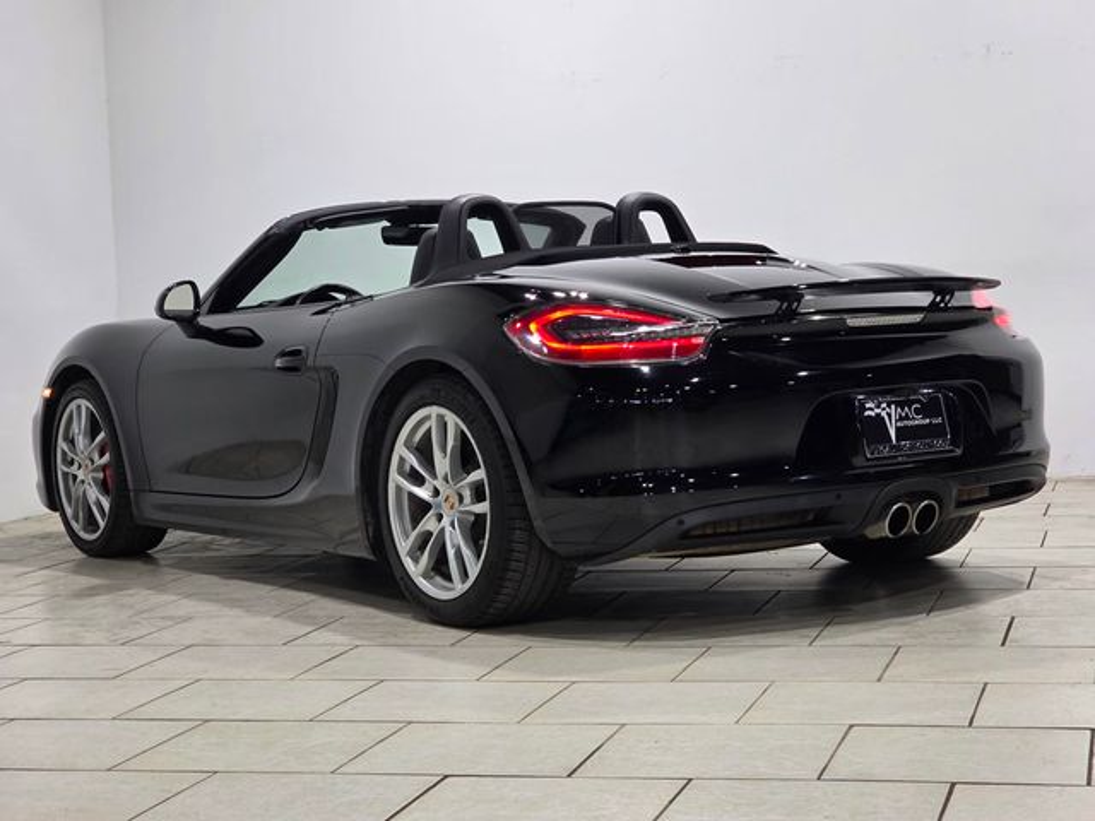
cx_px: 548
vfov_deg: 21.3
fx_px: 2183
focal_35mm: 69
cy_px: 410
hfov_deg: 28.2
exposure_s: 1/120
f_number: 2.4
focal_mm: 7.9
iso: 160
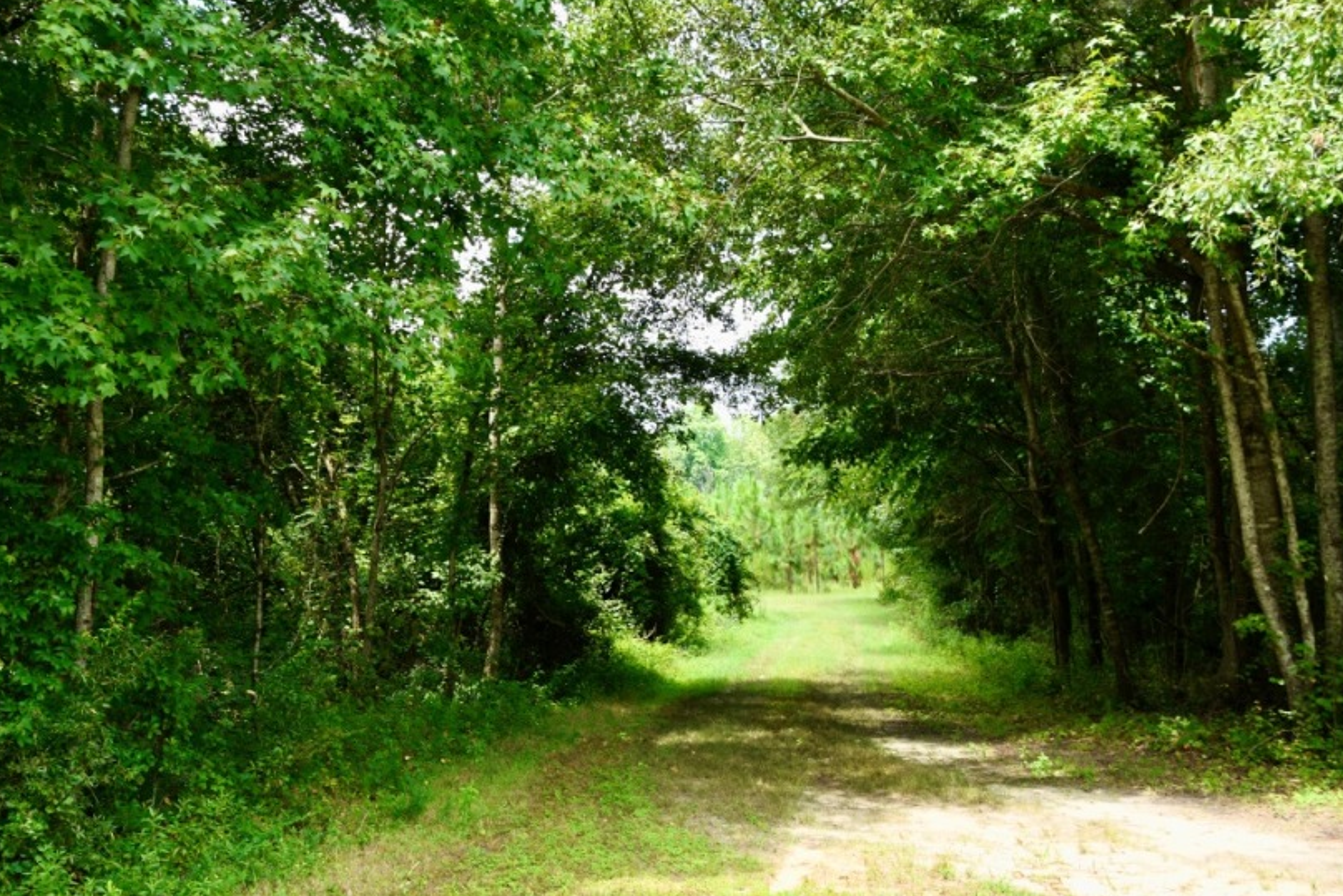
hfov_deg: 46.4
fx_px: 1567
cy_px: 474
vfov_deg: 31.9
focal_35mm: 42
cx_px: 676
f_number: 8
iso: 400
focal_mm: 26
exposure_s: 1/125
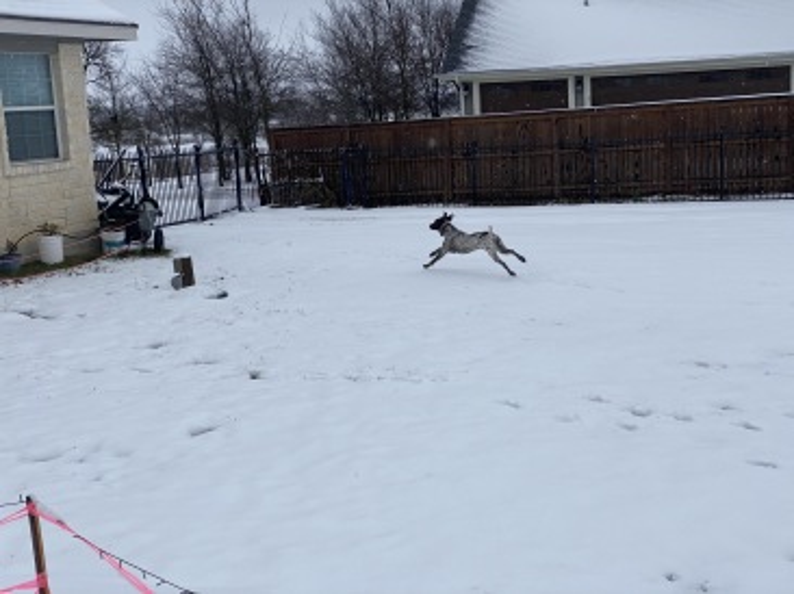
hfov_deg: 36.8
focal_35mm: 52
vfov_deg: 28.0
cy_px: 297
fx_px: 1192
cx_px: 397
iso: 20
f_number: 2
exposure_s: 1/1261
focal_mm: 6
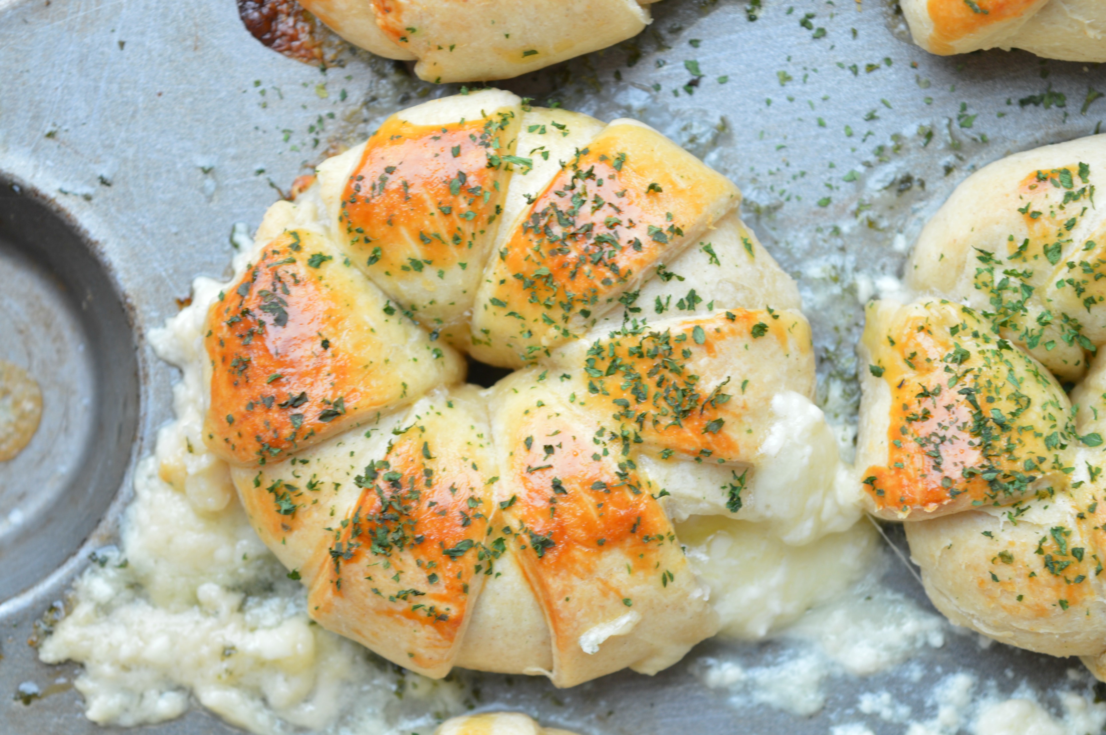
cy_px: 368
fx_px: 2532
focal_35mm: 82
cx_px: 553
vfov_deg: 16.5
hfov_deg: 24.6
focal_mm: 55
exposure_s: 1/15
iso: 100
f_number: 5.6
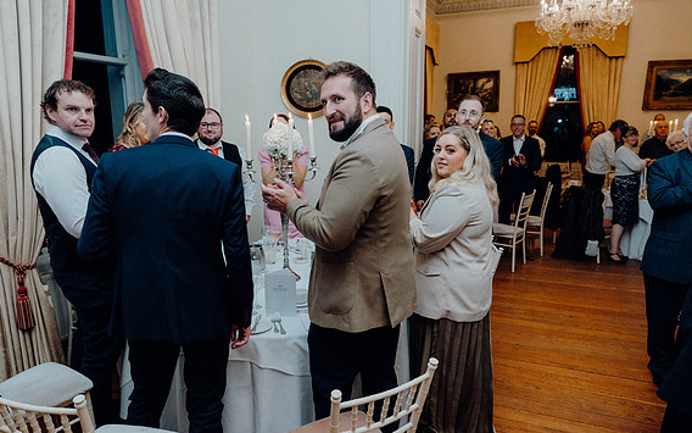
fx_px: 471
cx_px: 350
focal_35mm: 25
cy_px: 224
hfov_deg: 72.5
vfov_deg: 49.3
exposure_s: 1/160
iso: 2500
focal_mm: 24
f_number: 3.5
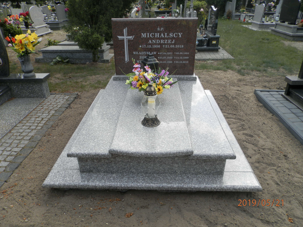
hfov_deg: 69.4
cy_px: 114
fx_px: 219
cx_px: 152
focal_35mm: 25
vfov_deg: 54.9
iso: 80
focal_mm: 4.5
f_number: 3.1
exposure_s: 1/500
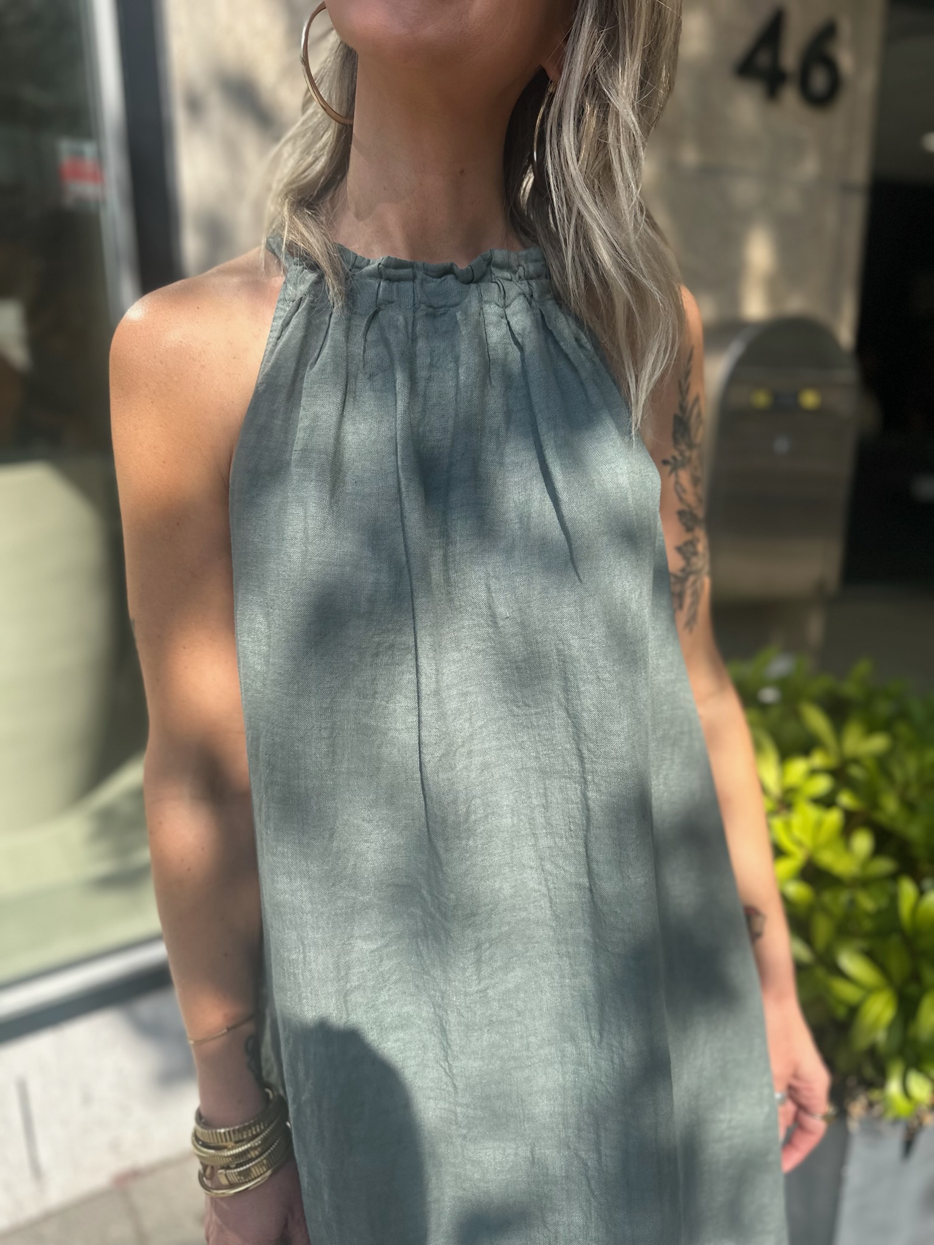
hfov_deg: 56.8
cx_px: 467
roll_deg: +0.3
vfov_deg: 71.6
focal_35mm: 24
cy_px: 622
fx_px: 863
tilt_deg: -14.8
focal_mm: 6.86
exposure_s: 1/3058
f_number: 1.78
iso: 80
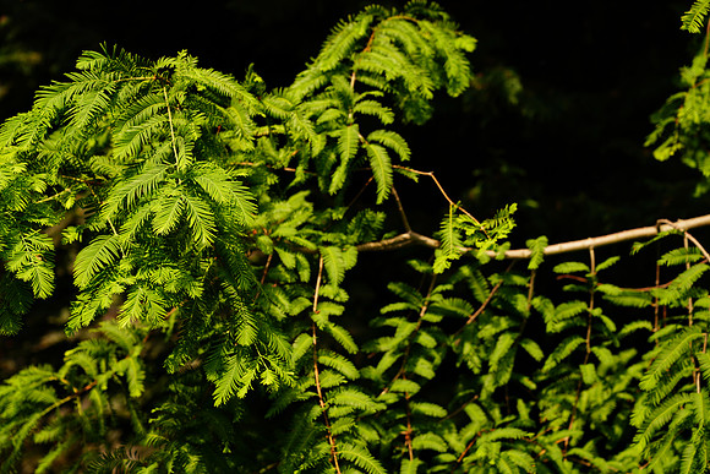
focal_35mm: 70
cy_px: 237
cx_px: 355
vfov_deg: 19.5
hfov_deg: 28.8
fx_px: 1381
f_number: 4
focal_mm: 70
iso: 160
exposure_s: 1/1000
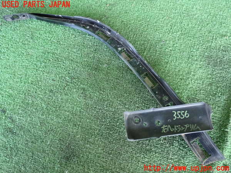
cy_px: 86
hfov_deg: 51.4
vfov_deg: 39.7
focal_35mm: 36
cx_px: 116
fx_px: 240
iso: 1250
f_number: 2.5
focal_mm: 6.37
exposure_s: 1/125
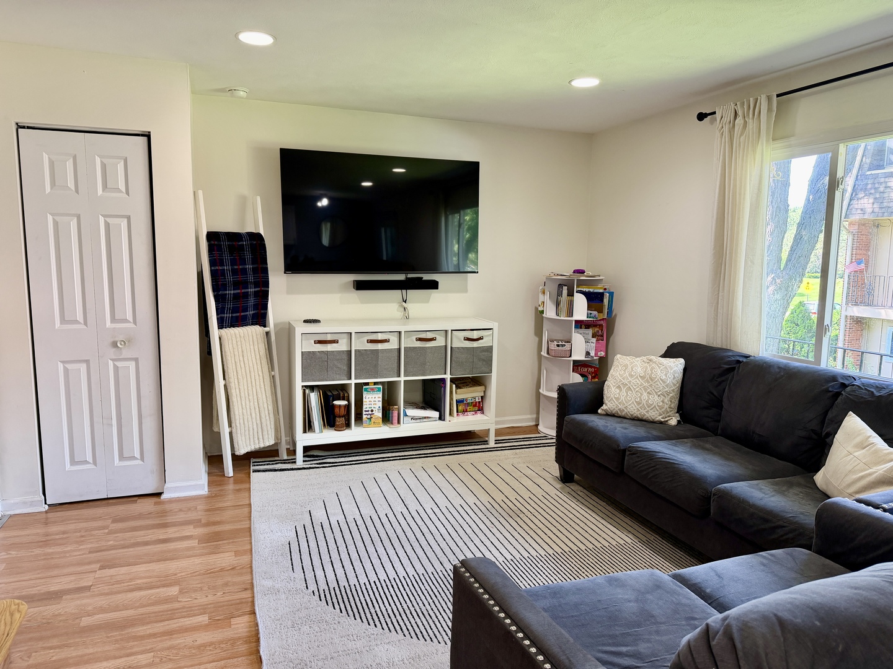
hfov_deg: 71.6
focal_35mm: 24
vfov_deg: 56.8
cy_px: 334
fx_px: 619
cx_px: 446
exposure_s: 1/60
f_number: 1.78
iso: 160
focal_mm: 6.76
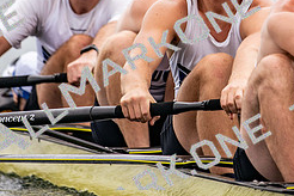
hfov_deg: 2.2
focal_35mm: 943
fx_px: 7701
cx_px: 225
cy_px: -14
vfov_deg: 1.5
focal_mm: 400
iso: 320
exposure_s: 1/2500
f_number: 4.5
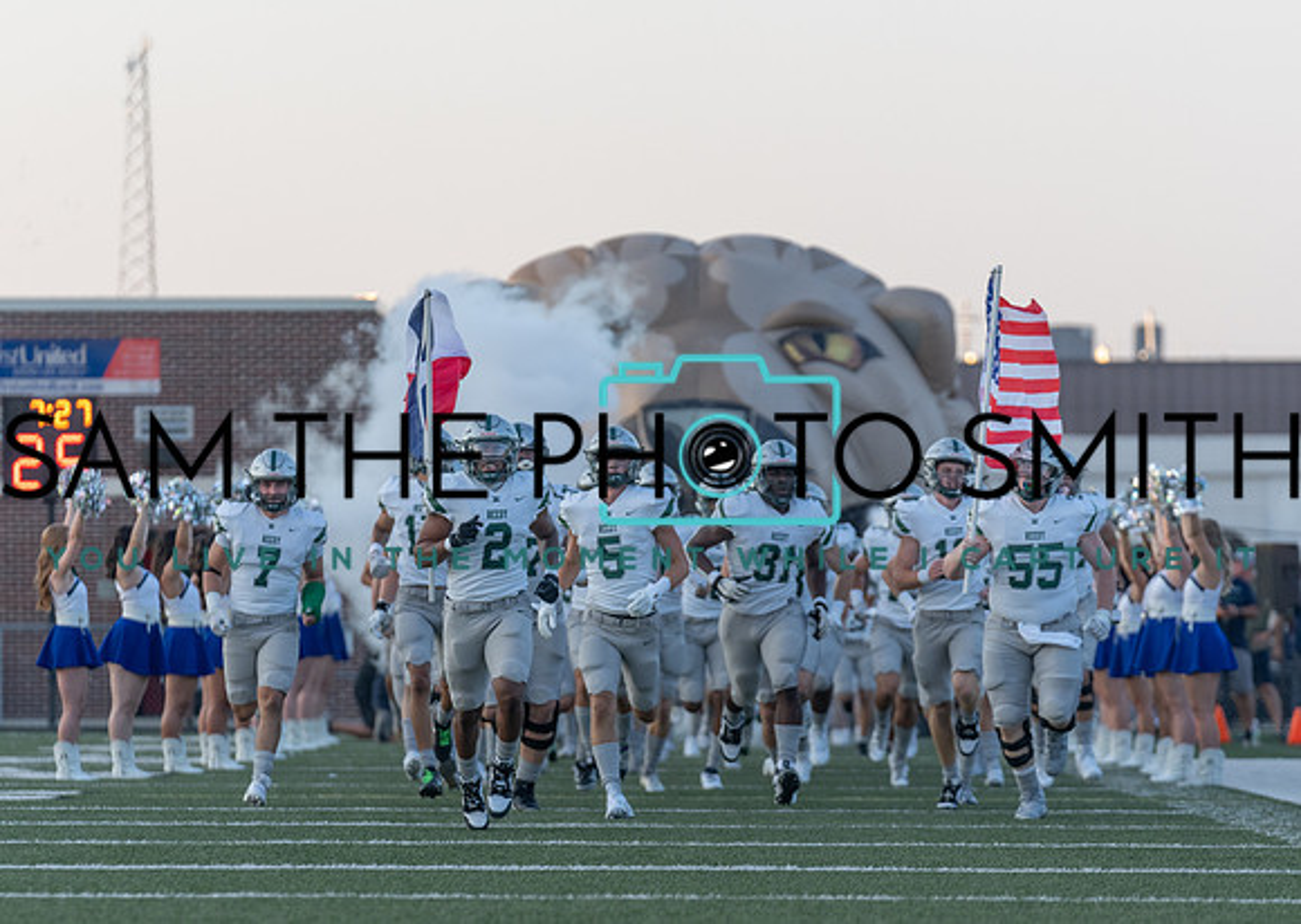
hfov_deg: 7.1
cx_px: 661
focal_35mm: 285
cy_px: 619
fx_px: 10506
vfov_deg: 5.0
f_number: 3.5
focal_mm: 200
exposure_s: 1/1000
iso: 500
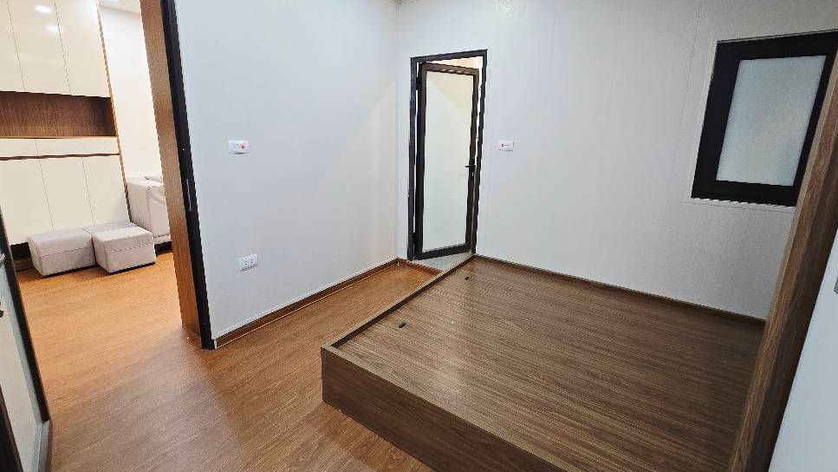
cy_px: 206
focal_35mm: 15
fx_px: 333
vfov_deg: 70.2
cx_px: 416
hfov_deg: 103.0
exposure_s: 1/50
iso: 200
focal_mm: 2.2
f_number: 2.2
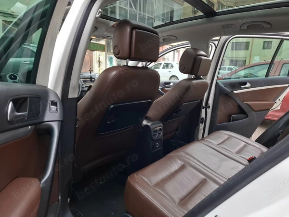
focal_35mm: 23
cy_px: 108
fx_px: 192
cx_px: 144
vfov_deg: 58.9
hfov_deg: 73.9
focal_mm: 5.54
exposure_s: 1/120
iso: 320
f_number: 1.8
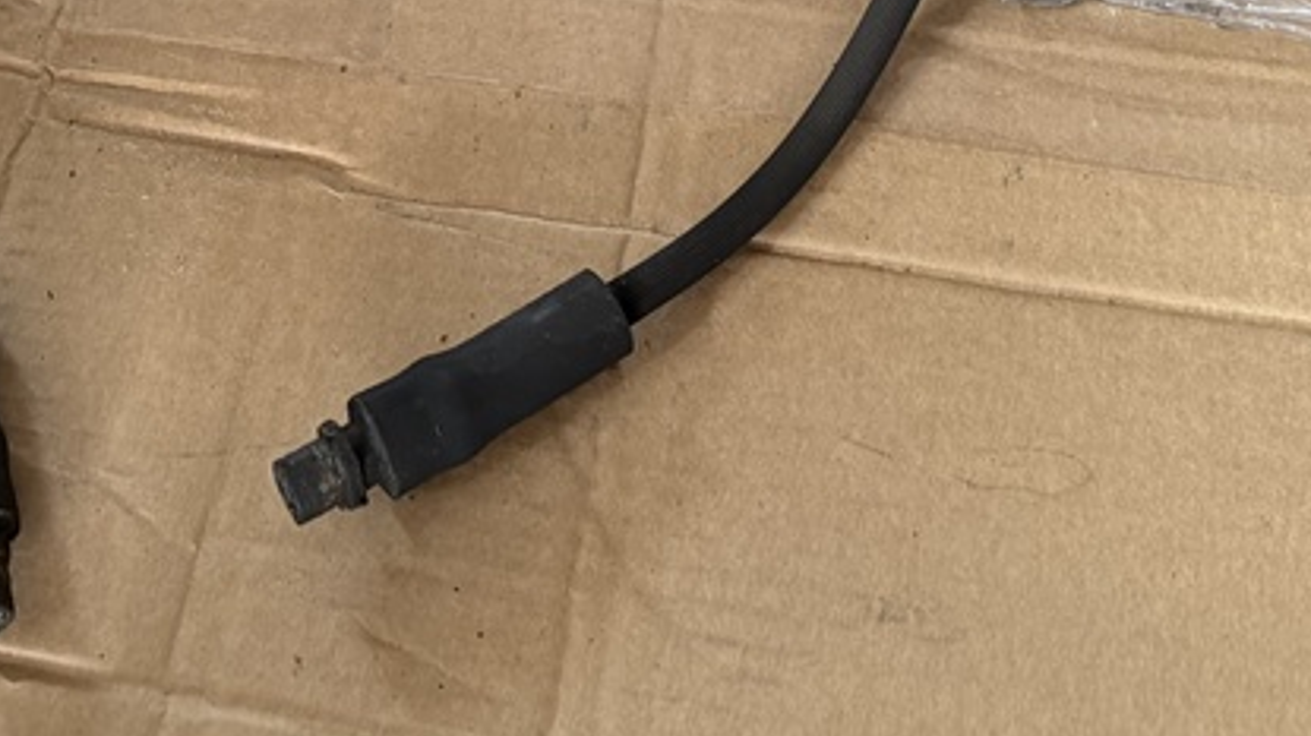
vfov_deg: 17.1
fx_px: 2189
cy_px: -401
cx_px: 486
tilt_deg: -46.8
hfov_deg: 33.2
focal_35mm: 63
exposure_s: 1/60
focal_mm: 6.76
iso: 250
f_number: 1.78
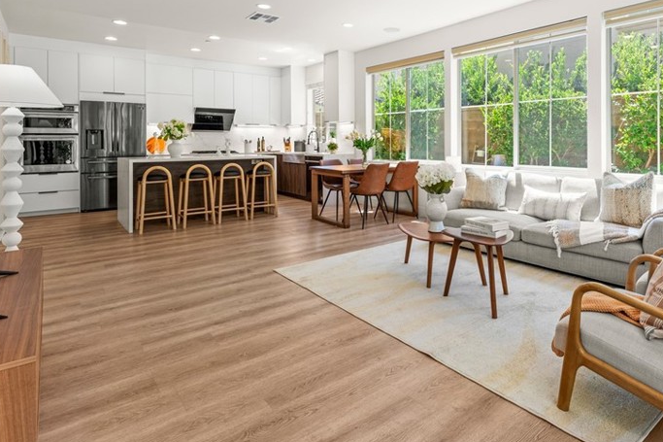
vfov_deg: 57.9
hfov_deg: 80.8
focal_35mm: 21
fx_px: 387
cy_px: 141
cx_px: 374
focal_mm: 14
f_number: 6.3
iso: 250
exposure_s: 1/80
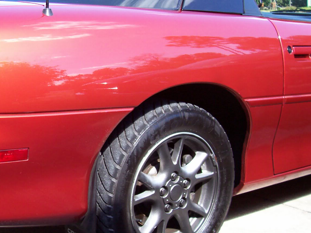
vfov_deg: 21.6
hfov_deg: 27.9
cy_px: 112
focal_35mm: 68
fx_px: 611
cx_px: 53
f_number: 2.7
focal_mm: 5.6
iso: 80
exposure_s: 1/238
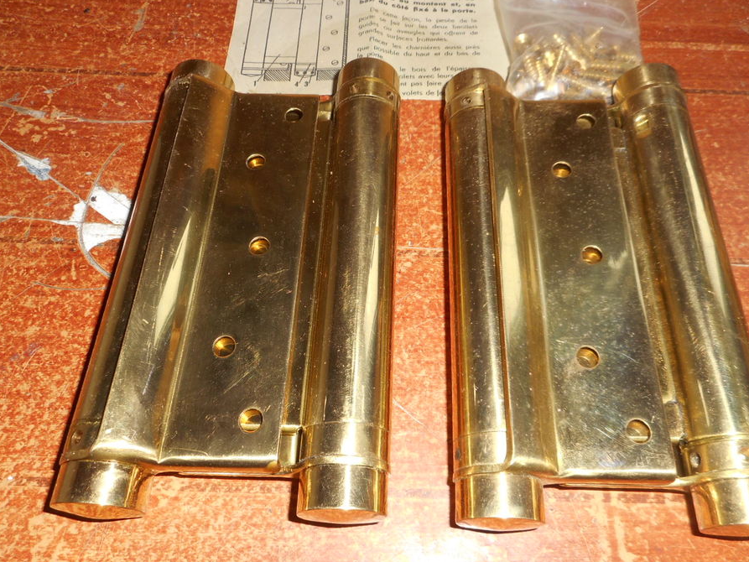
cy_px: 270
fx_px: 606
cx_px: 396
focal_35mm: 28
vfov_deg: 49.7
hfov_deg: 63.4
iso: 80
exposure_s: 1/25
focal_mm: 4.5
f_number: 3.7
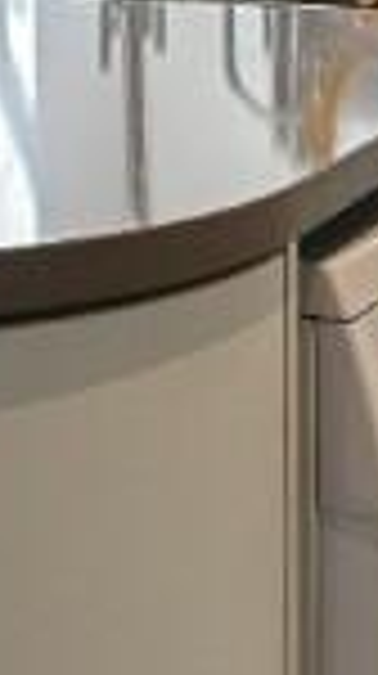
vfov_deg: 19.9
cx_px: -130
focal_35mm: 100
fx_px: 1788
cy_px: -169
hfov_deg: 11.7
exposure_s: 1/5
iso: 400
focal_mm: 14
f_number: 8
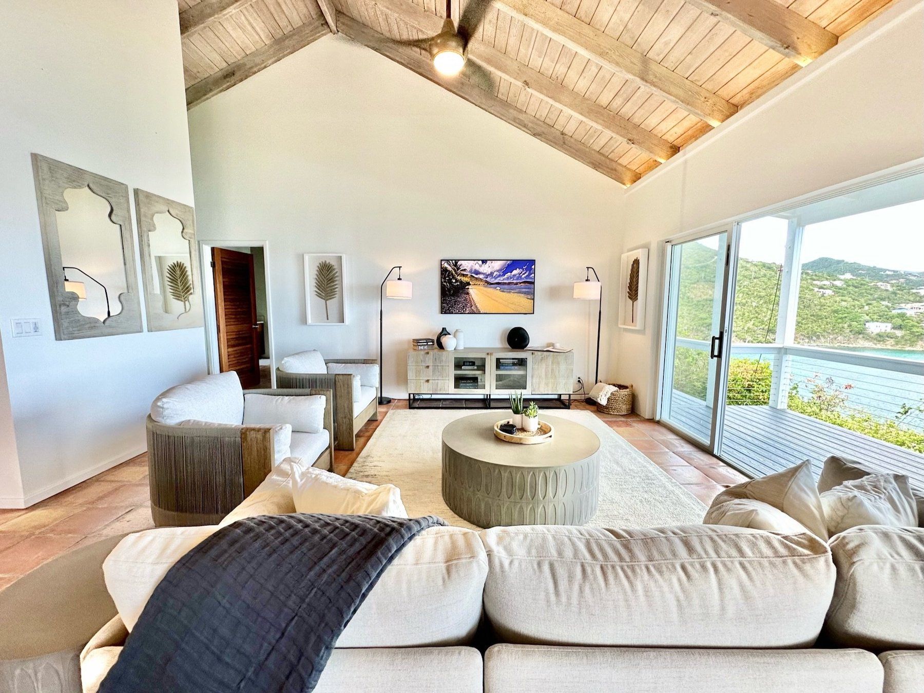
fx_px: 374
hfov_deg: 102.1
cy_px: 346
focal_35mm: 14
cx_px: 462
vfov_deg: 85.6
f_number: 2.2
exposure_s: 1/120
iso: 80
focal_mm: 2.22
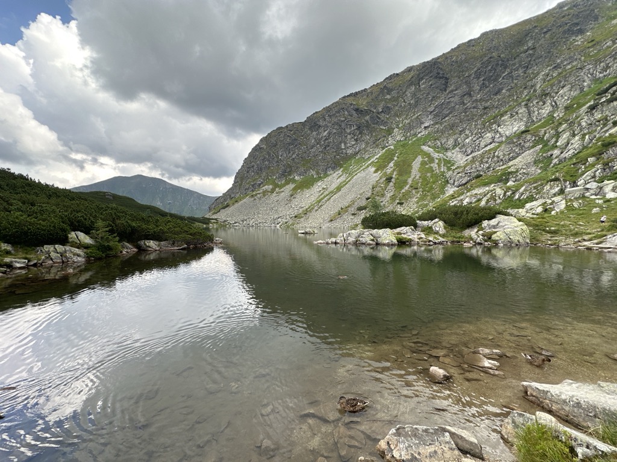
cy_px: 231
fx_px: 250
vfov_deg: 85.7
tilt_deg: -1.8
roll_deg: -1.0
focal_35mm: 14
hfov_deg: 102.1
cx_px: 308
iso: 40
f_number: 2.2
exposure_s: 1/373
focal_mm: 2.22
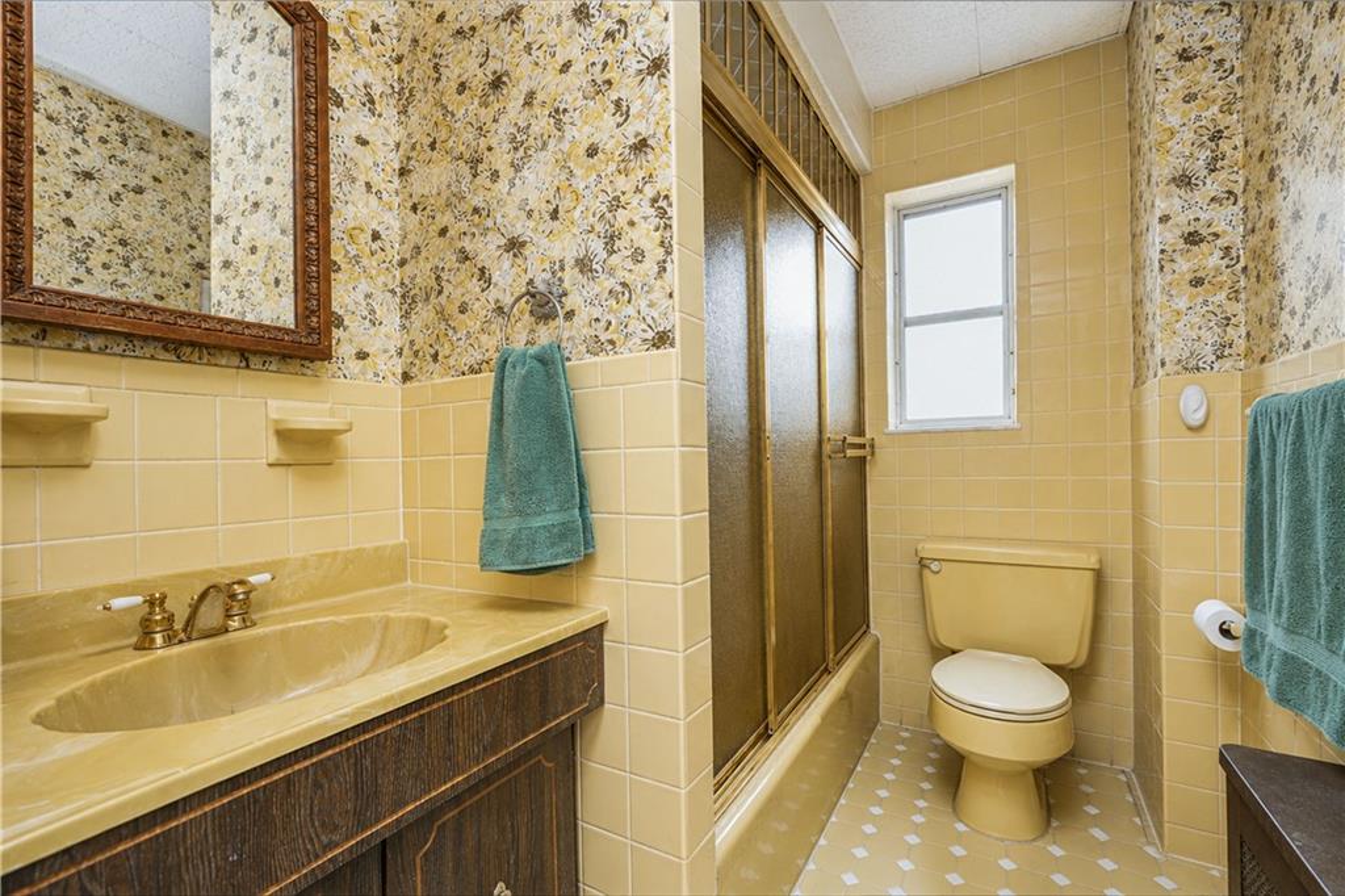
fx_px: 598
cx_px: 672
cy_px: 448
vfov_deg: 73.7
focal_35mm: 16
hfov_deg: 96.8
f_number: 4
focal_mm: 16
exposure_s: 1/25
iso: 64
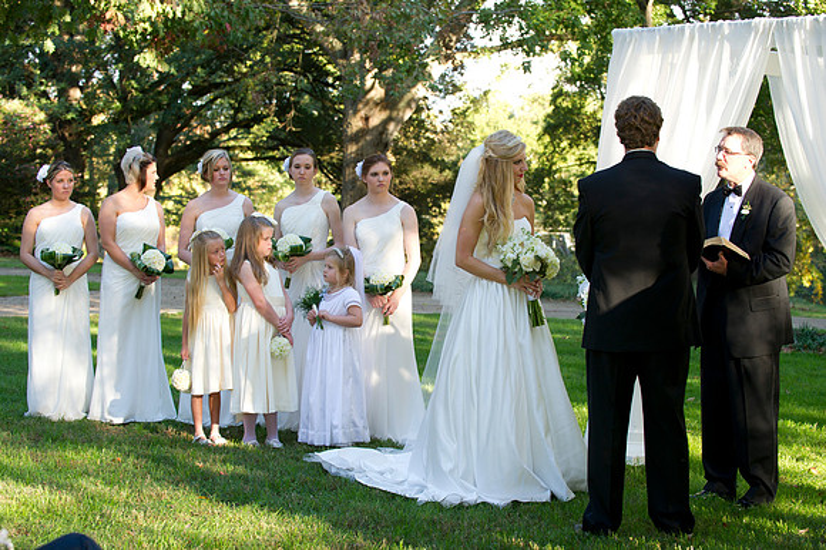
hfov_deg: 26.0
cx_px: 413
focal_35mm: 78
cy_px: 275
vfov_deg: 17.5
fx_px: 1789
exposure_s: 1/125
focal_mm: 78
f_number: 4.5
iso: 500
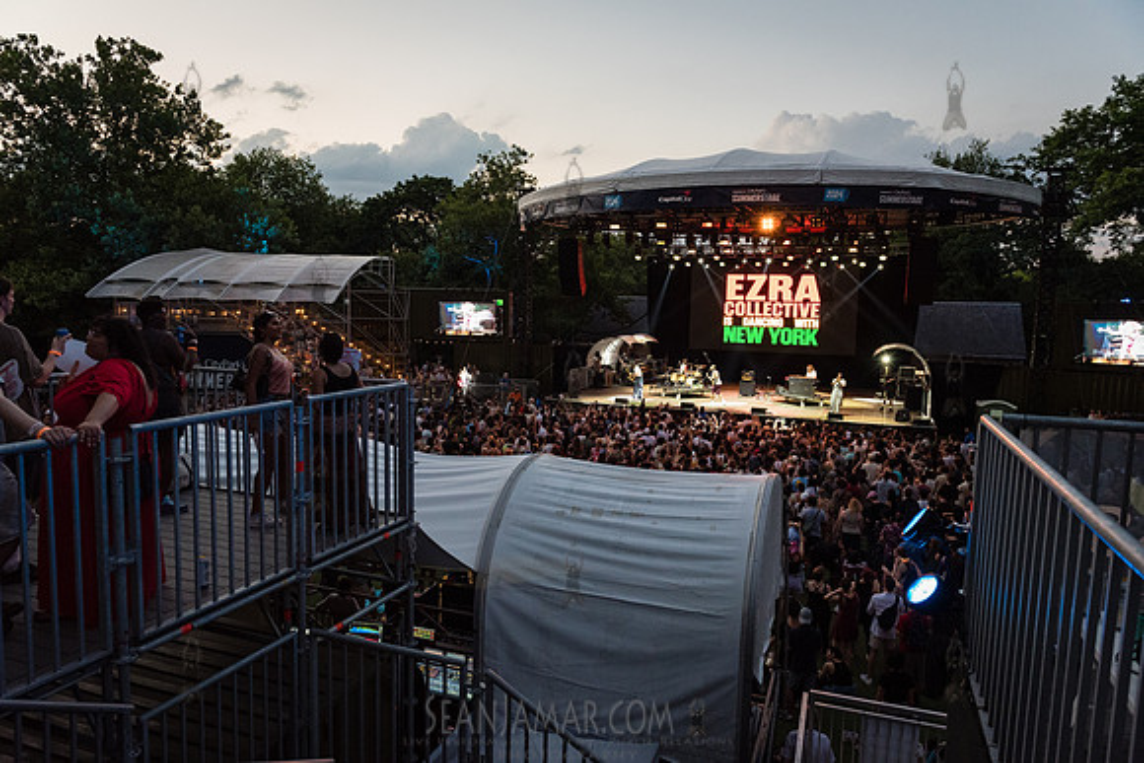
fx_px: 763
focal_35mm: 24
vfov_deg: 53.2
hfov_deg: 73.7
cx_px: 572
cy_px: 382
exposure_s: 1/320
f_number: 3.5
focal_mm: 24
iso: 4000
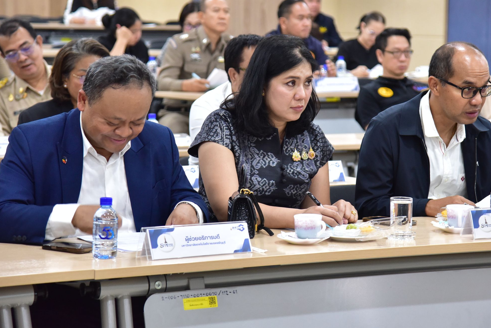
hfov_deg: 16.4
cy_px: 123
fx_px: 1705
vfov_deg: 11.0
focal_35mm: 125
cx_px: 271
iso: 2500
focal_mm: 98
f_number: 4.5
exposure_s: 1/80
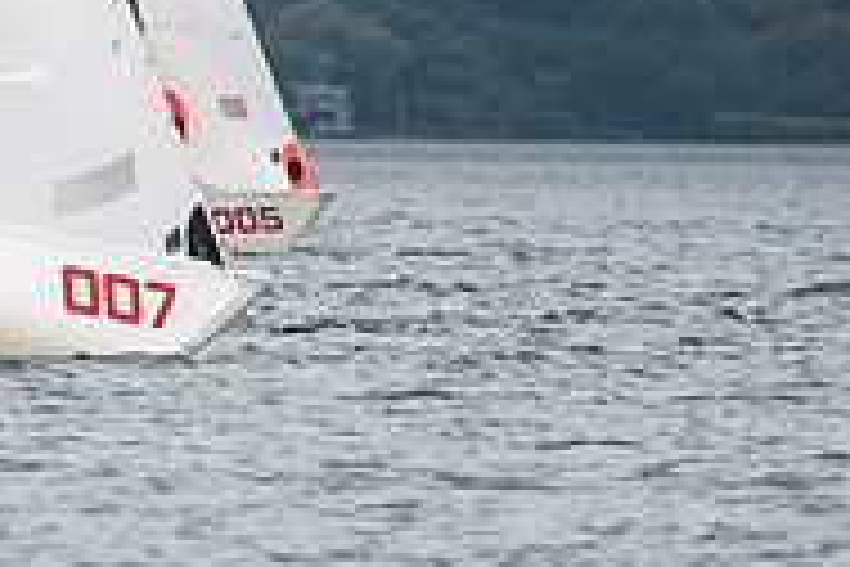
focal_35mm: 1418
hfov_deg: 1.5
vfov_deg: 1.0
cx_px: -175
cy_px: -241
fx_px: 33478
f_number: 4
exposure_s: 1/3200
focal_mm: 300
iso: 250
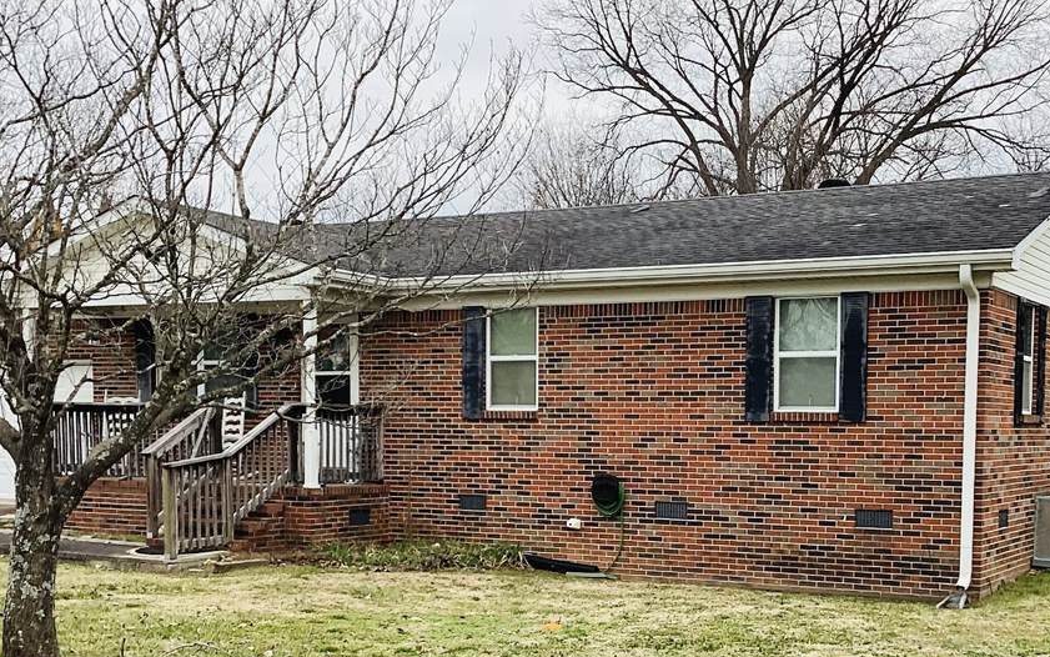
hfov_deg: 40.2
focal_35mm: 50
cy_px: 510
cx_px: 618
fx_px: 1431
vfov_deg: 25.5
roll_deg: +0.2
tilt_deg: -1.8
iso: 40
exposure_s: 1/120
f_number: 2.4
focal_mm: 3.3
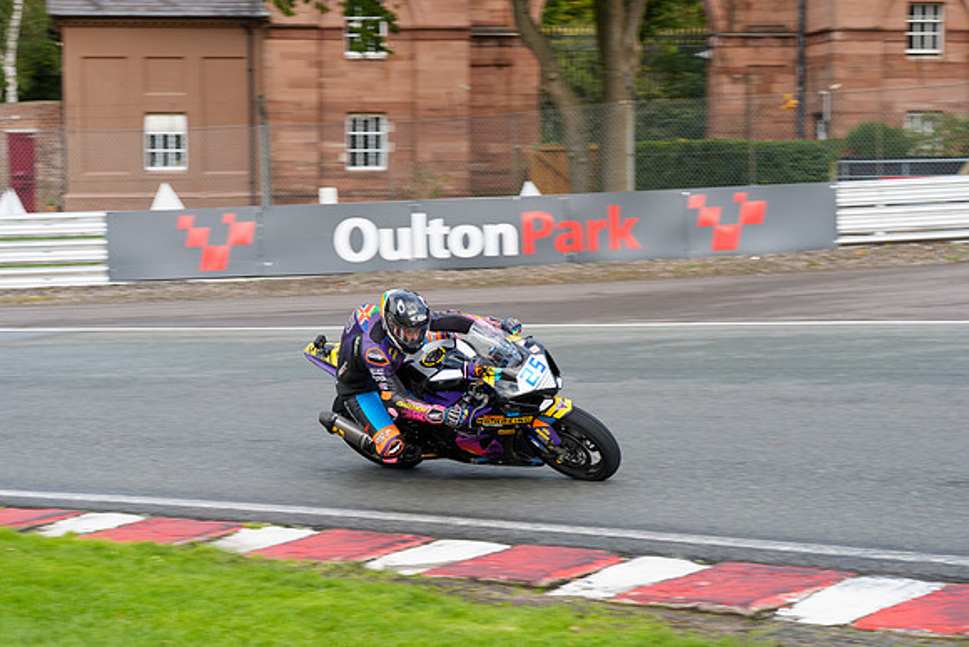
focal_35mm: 81
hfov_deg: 25.0
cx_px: 419
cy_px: 362
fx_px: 2182
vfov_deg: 16.8
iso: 250
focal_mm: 70
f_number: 5.6
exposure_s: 1/320
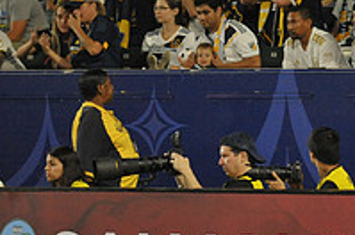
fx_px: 5021
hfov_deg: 4.0
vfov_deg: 2.7
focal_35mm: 510
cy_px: 57
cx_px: 382
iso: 3200
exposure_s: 1/1250
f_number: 3.2
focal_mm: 175
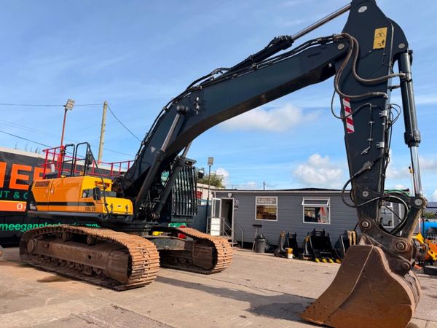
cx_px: 218
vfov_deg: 56.8
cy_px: 164
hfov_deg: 71.6
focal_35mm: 24
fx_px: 303
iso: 80
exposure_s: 1/4405
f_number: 1.78
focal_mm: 6.76
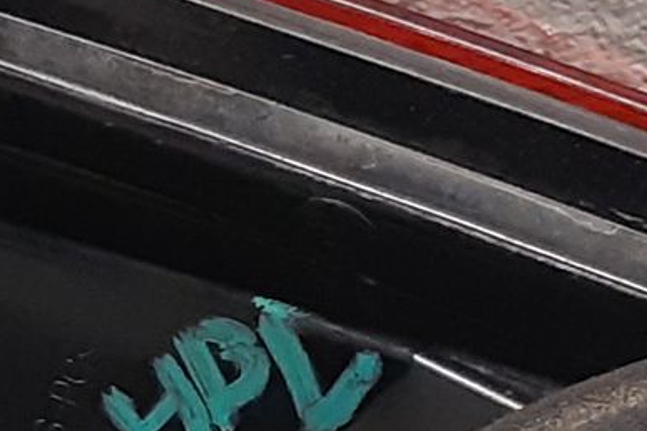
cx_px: 410
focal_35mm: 143
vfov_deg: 9.4
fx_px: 2570
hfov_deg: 14.3
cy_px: 596
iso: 200
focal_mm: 3.93
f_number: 1.7
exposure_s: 1/50
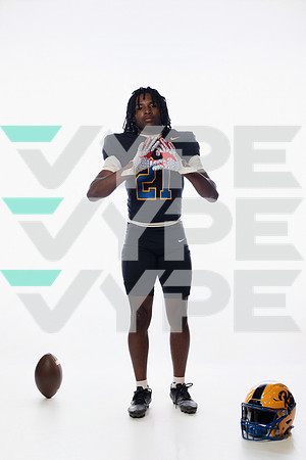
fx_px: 816
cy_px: 230
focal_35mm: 64
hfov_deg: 21.2
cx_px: 153
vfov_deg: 31.4
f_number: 5.6
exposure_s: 1/250
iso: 640
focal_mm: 64
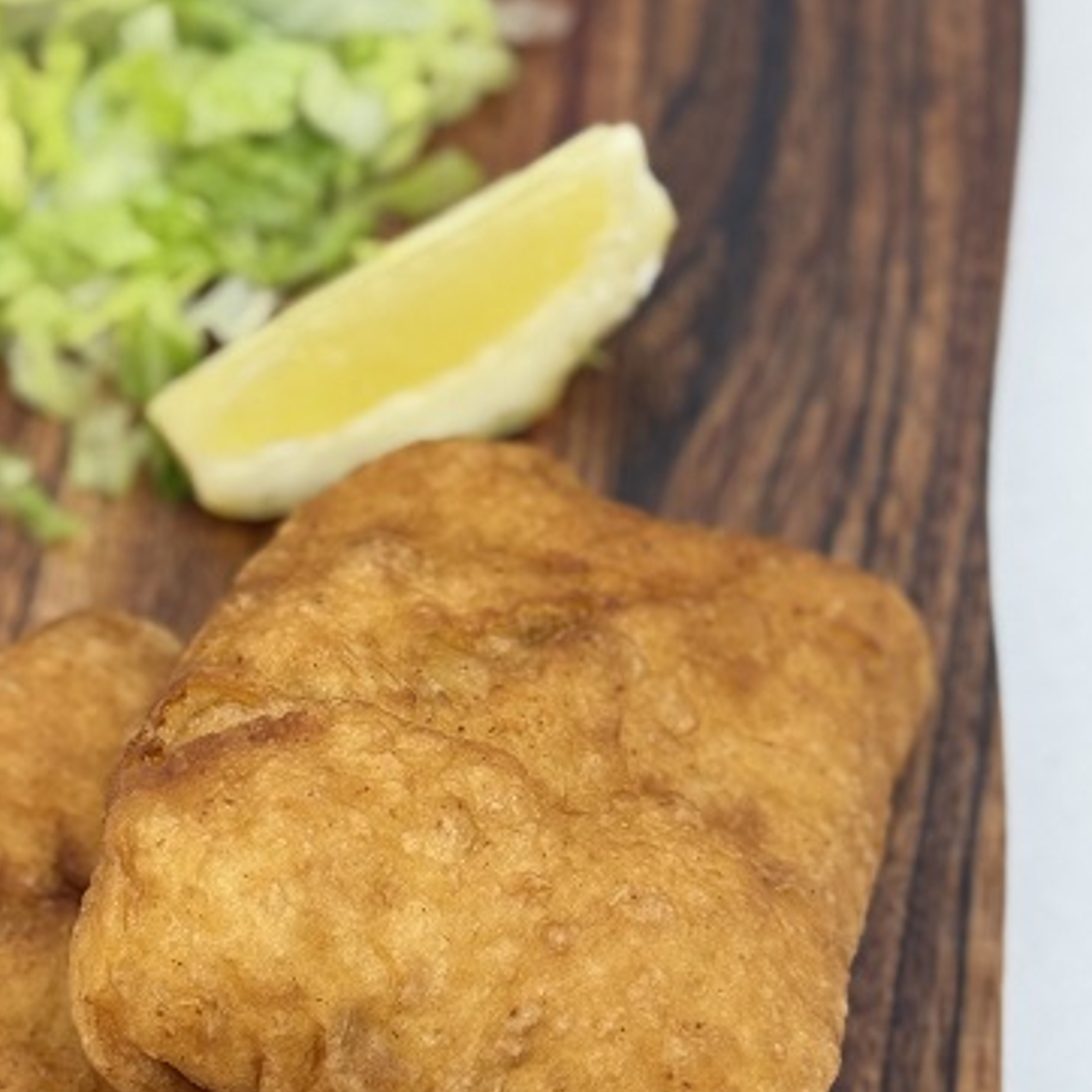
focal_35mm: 83
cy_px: 748
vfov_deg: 20.8
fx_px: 2962
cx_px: 391
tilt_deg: -65.0
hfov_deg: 20.8
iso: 125
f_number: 1.78
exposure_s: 1/100
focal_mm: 6.76
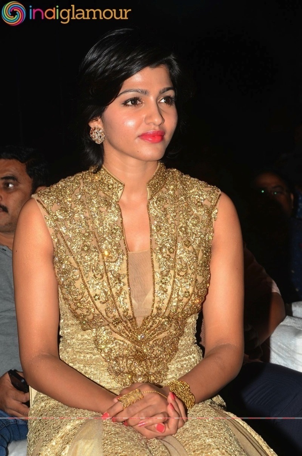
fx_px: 1251
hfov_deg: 13.8
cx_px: 151
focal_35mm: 99
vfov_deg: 20.7
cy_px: 228
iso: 200
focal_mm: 66
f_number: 9
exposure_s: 1/160
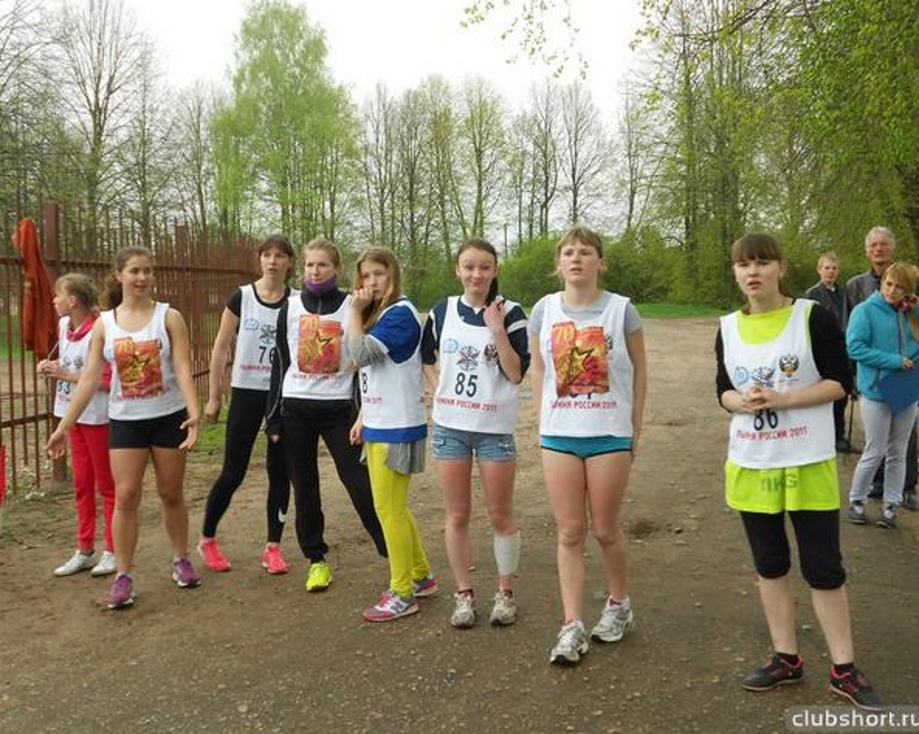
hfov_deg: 46.8
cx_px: 443
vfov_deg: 38.2
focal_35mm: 39
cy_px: 369
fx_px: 1060
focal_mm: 6.7
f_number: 3.9
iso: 80
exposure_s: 1/80
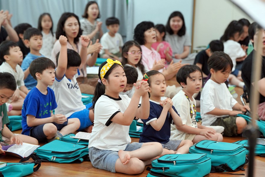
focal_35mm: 118
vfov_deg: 11.6
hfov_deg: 17.3
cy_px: 88
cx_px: 132
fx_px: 869
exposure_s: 1/160
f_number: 4
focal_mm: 118
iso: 1250
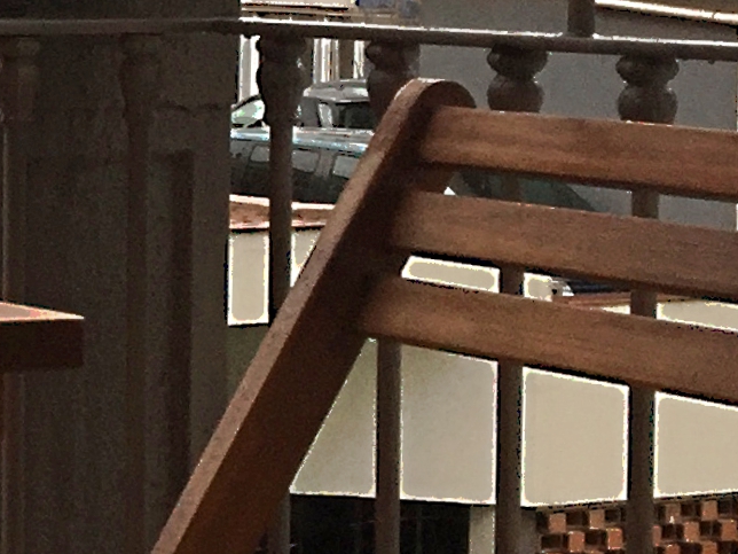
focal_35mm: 147
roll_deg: +0.5
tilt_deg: -1.3
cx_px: -922
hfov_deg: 11.5
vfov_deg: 10.0
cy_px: 7
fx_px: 3134
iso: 32
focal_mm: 4.15
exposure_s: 1/127
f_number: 2.2
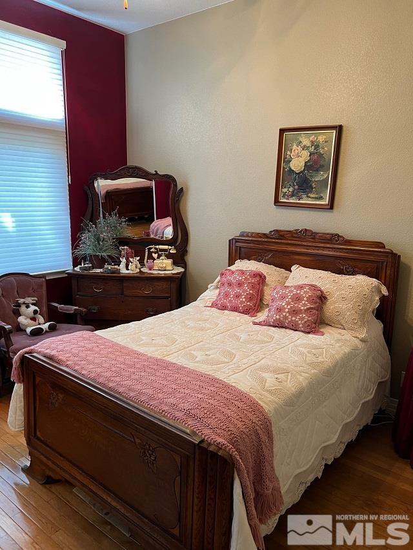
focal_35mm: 26
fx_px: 414
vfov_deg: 67.3
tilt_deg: -12.2
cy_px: 275
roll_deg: -1.5
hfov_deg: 53.1
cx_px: 206
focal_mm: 5.7
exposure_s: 1/60
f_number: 1.5
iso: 250
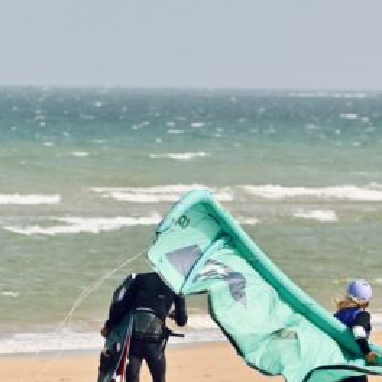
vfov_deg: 2.7
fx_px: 8228
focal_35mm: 659
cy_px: 119
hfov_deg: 2.7
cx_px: 654
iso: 200
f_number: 5.6
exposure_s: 1/2000
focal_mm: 200
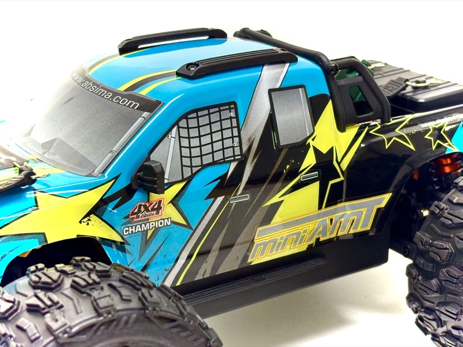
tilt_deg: -22.6
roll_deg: -1.5
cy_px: 174
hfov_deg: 36.8
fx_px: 696
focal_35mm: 52
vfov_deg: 28.0
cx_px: 232
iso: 40
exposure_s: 1/50
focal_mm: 5.96
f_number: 1.6
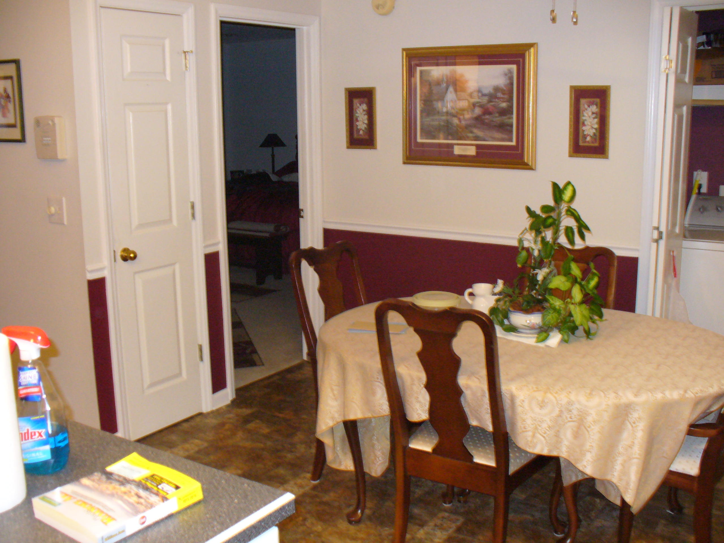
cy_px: 272
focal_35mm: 37
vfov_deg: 38.7
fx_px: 774
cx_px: 362
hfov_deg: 50.1
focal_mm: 6.1
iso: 200
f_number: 2.8
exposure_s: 1/8
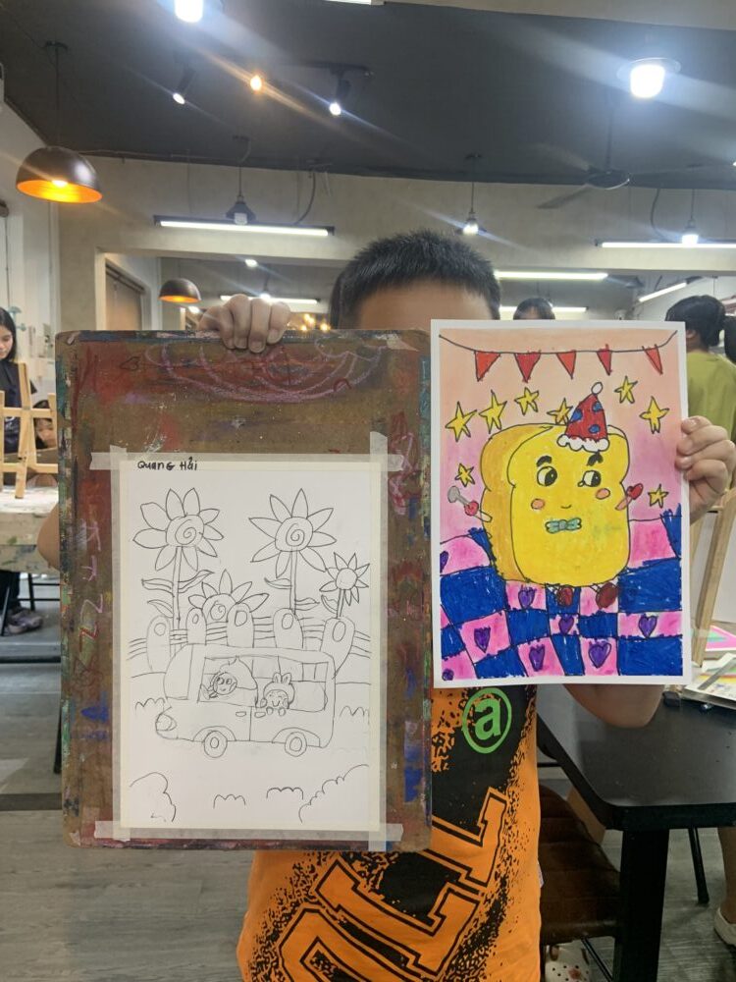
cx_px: 368
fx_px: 737
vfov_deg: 67.3
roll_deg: -1.4
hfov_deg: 53.1
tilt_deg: -6.2
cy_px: 491
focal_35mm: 26
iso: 100
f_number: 1.8
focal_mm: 4.25
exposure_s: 1/87
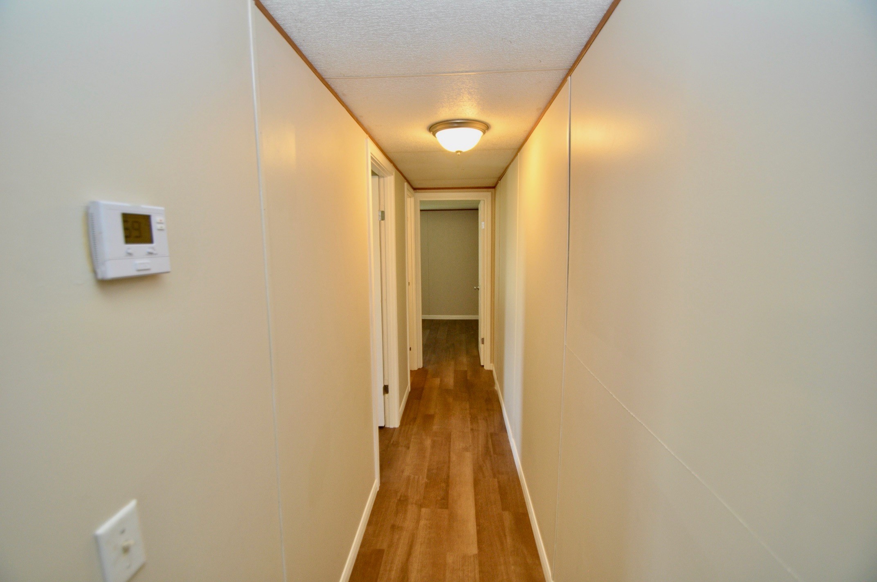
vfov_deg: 77.2
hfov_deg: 100.5
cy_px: 291
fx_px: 365
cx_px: 438
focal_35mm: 15
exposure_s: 1/60
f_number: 4
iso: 560
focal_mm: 10
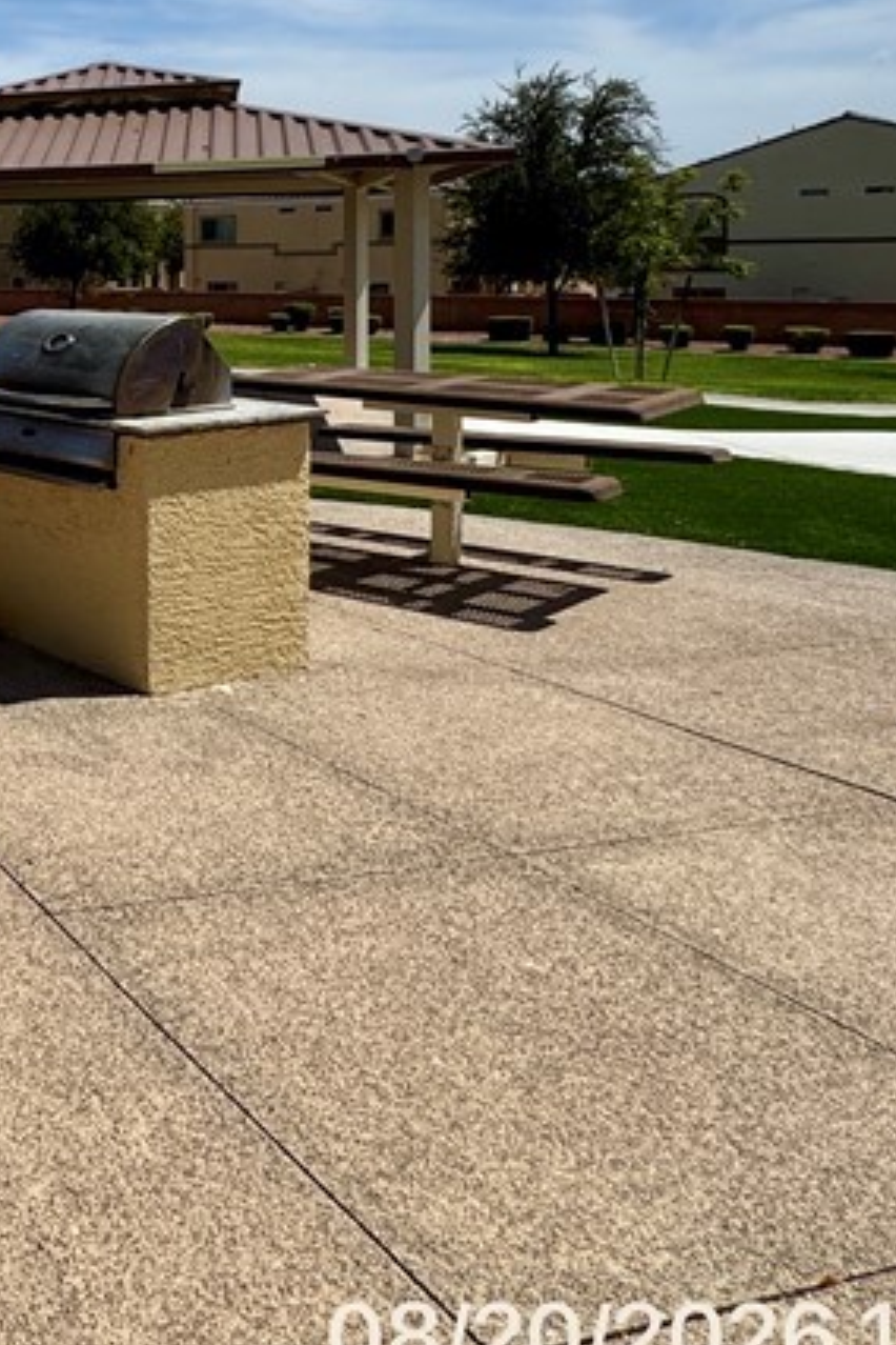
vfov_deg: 51.6
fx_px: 1307
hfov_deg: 29.7
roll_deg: +0.2
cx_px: -293
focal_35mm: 35
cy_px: 300
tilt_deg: -1.6
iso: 50
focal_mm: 2.22
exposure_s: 1/2985
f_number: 2.2
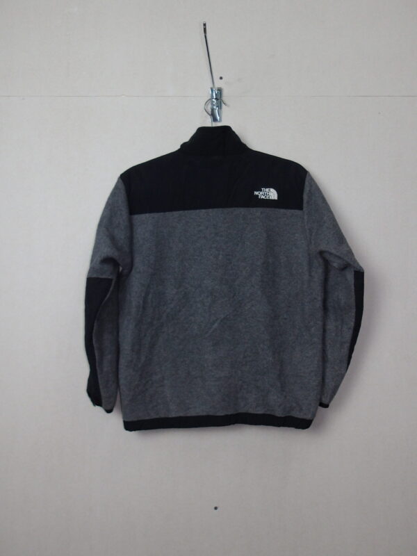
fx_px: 434
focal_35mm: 27
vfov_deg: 65.3
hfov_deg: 51.4
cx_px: 208
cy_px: 278
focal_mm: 4.9
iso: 200
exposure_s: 1/60
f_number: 3
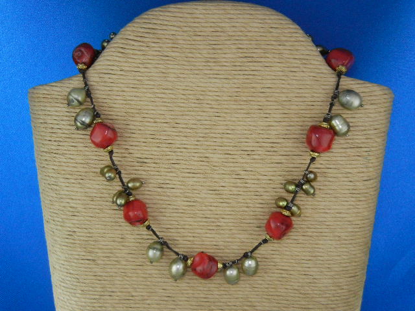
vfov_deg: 36.8
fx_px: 468
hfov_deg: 47.9
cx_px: 208
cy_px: 156
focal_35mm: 39
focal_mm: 7.1
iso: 795
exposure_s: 1/30
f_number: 7.4
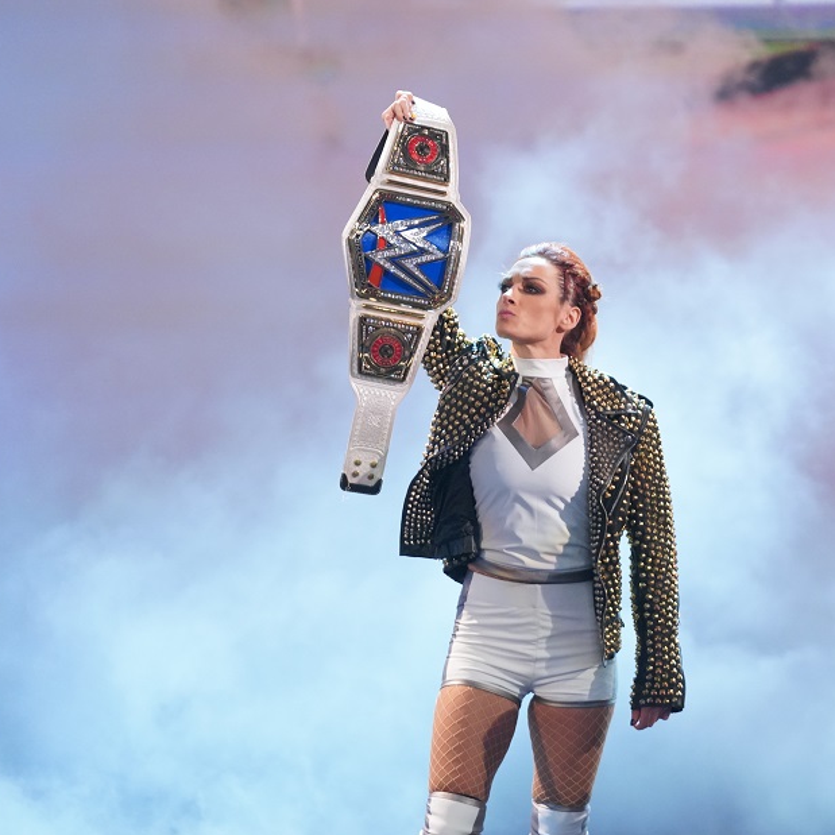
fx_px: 4066
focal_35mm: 149
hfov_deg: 11.7
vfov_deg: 11.7
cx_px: 568
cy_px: 420
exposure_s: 1/800
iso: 6400
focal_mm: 116
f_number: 3.2
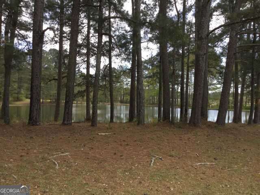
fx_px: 233
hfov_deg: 58.4
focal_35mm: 31
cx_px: 130
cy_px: 98
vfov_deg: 45.4
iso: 25
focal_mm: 3.3
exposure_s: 1/327
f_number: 2.4
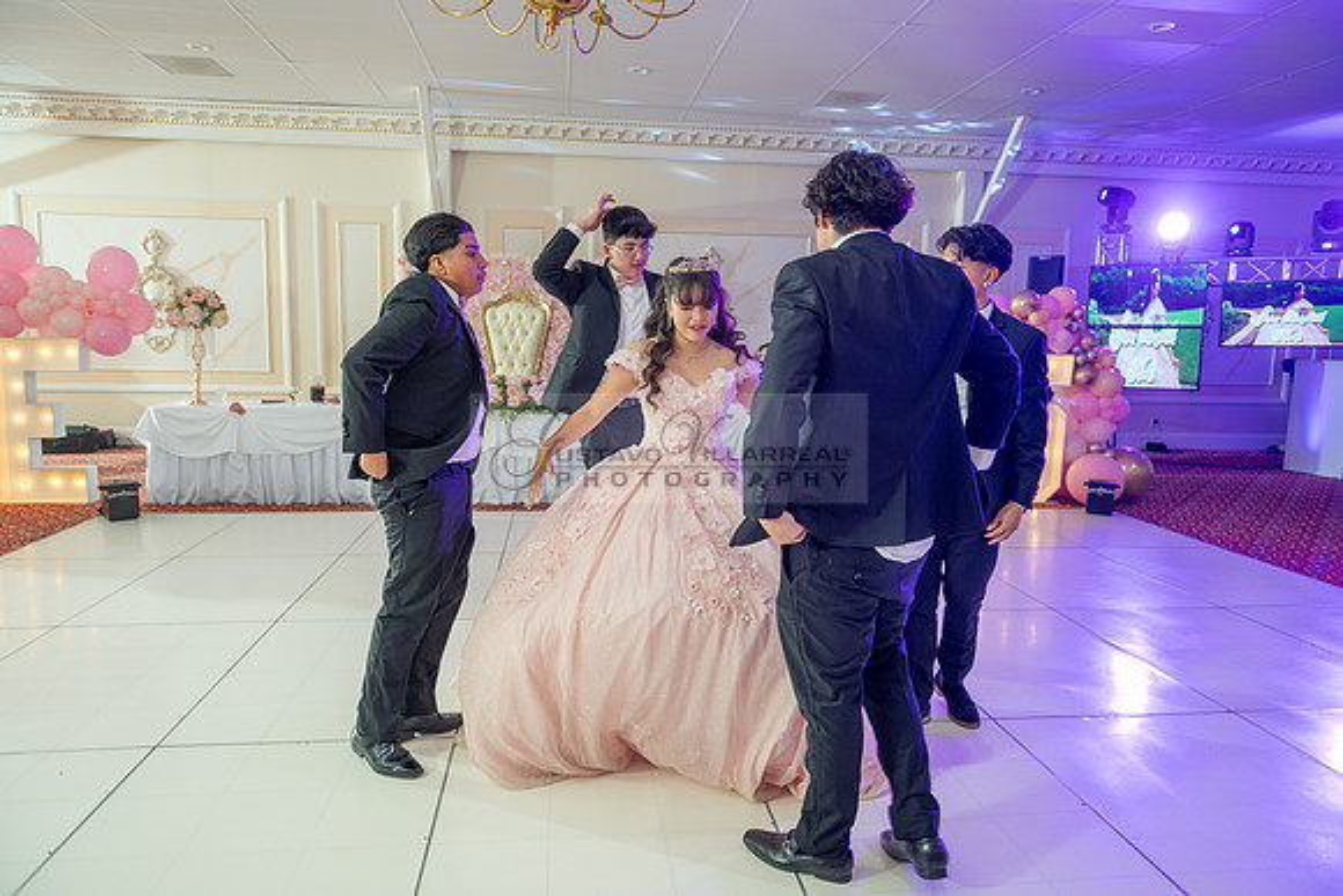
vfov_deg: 53.2
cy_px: 448
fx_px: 896
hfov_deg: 73.7
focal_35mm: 24
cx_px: 672
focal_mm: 24
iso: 400
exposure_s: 1/100
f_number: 2.8
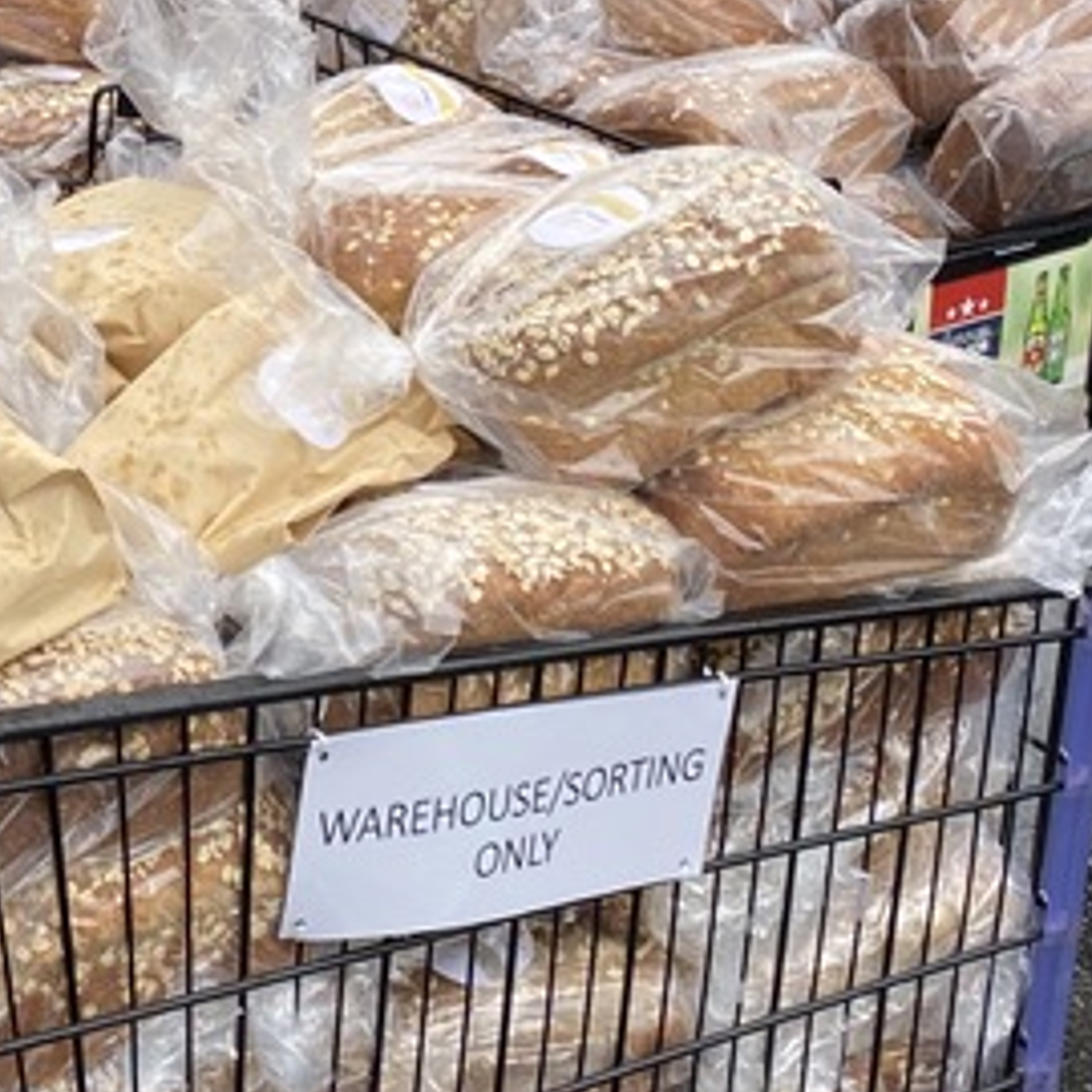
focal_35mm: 87
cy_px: 57
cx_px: -125
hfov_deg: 19.1
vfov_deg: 19.5
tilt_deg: -17.1
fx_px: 3105
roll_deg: +0.7
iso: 32
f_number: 1.8
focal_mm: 4.25
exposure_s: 1/391
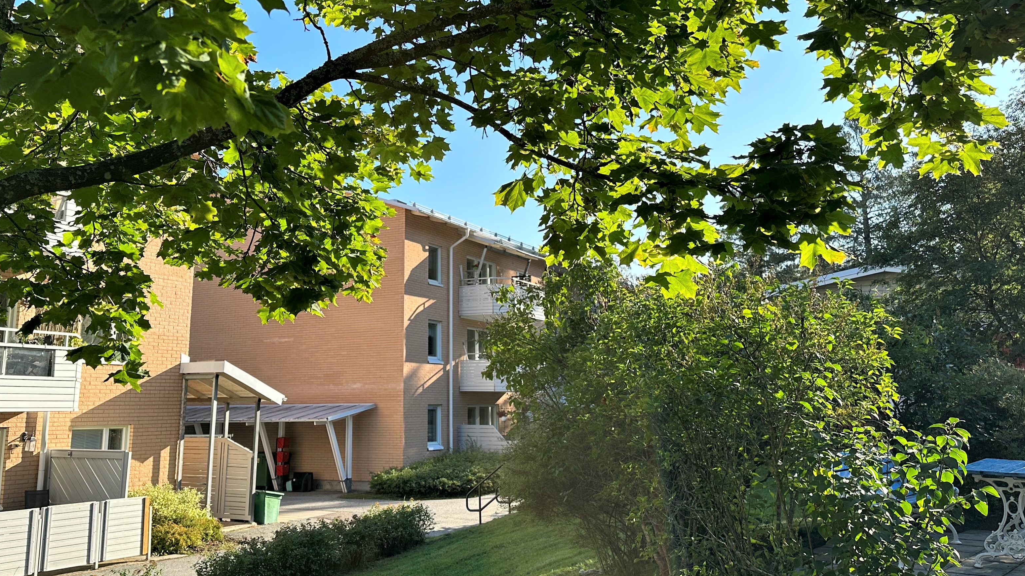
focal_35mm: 34
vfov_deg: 34.5
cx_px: 462
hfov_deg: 57.9
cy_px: 223
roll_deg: +0.6
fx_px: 924
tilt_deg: +11.0
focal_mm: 6.86
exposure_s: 1/1692
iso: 80
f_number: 1.78
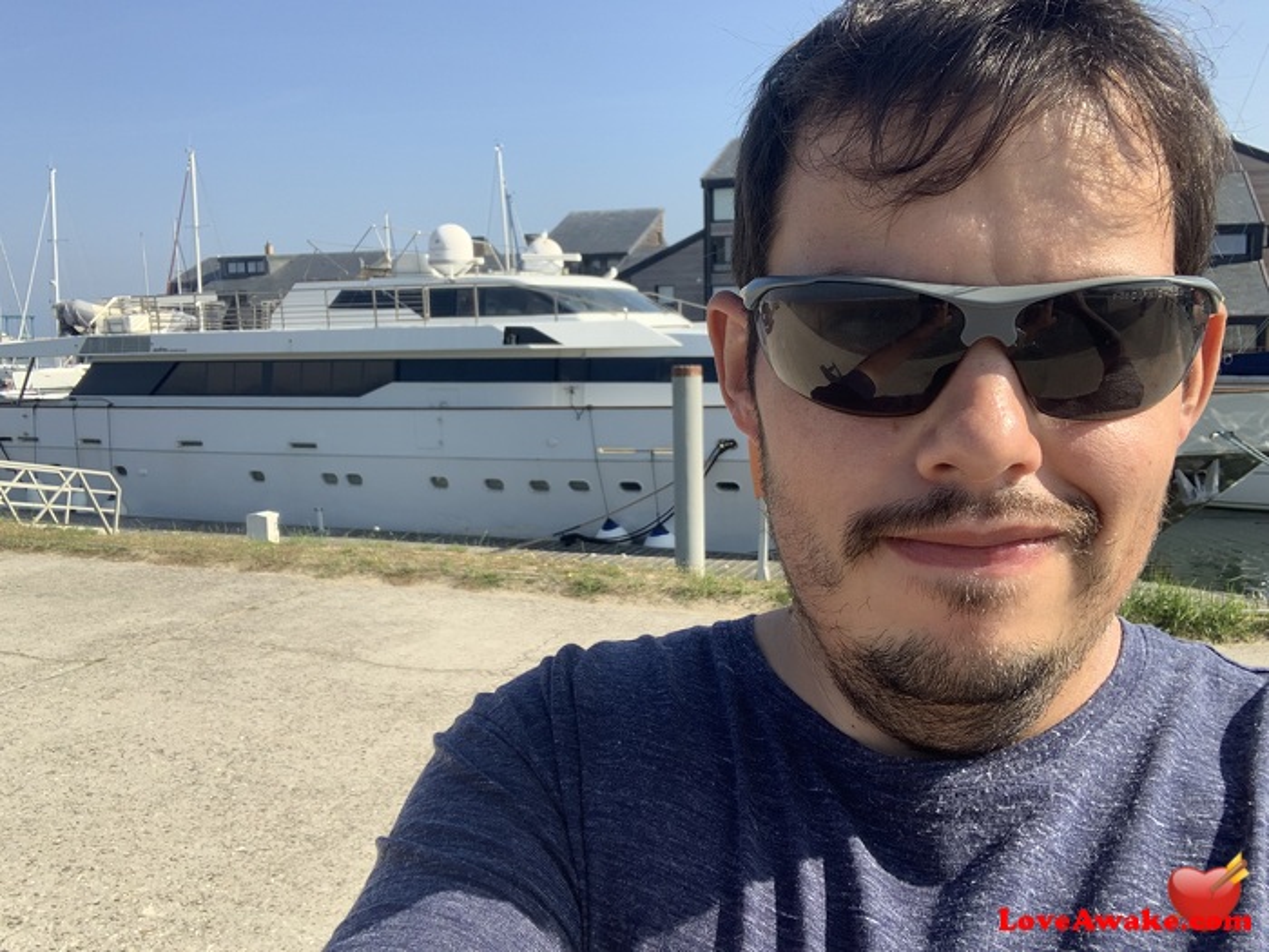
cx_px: 634
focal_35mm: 32
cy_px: 476
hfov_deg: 56.8
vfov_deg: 44.2
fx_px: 1173
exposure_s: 1/548
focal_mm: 2.87
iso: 16
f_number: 2.2
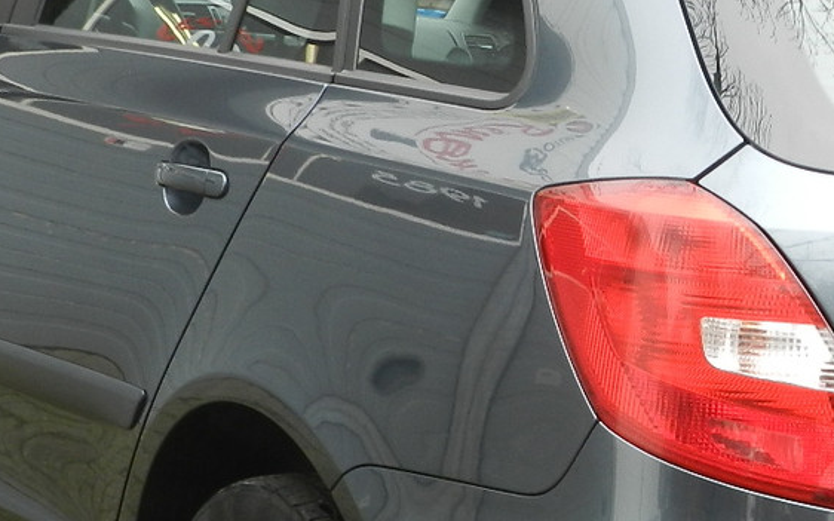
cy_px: 408
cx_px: 650
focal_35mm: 125
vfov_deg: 10.4
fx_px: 2841
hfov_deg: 16.6
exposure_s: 1/100
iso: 160
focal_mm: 8.1
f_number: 4.2
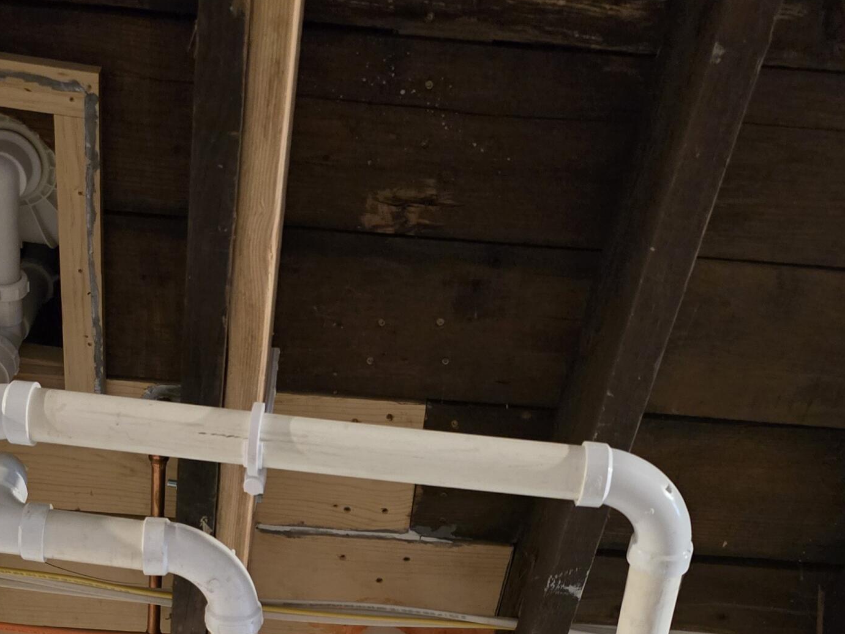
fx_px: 1221
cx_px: 324
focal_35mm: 50
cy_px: 624
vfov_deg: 27.5
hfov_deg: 38.0
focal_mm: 6.3
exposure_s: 1/60
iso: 1600
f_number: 1.7
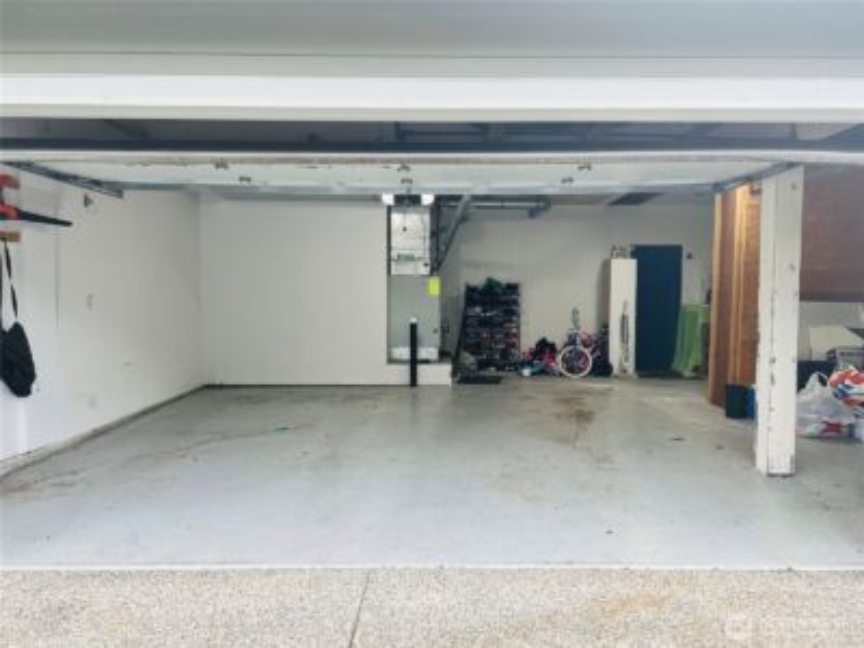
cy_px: 324
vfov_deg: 53.1
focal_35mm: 26
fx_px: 649
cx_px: 432
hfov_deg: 67.3
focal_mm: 5.7
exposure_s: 1/242
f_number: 1.5
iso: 40
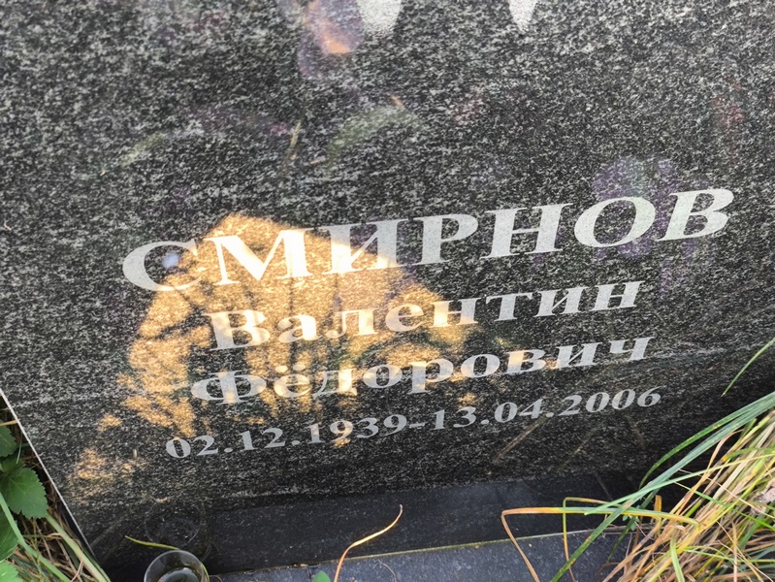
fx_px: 1120
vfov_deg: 29.1
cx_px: 388
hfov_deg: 38.2
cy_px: 291
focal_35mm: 50
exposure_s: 1/50
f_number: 1.7
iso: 125
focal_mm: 4.71
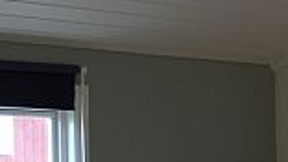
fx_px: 833
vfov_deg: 10.7
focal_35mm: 109
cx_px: 201
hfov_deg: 19.5
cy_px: 244
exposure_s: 1/60
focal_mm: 18
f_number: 4
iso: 400
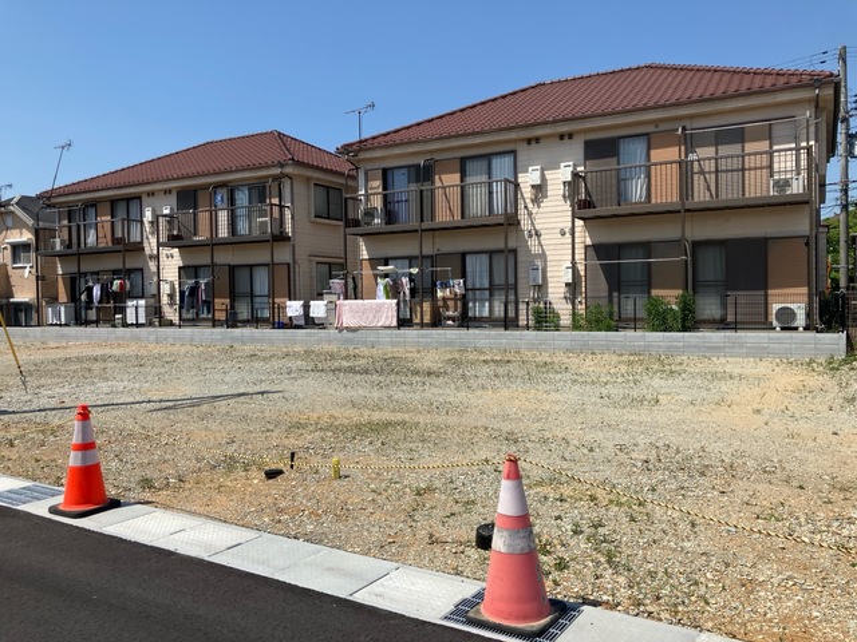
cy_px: 321
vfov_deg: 49.7
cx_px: 428
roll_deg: +0.5
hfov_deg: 63.4
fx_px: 693
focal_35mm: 28
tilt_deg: -1.2
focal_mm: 3.99
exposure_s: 1/3205
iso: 32
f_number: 1.8
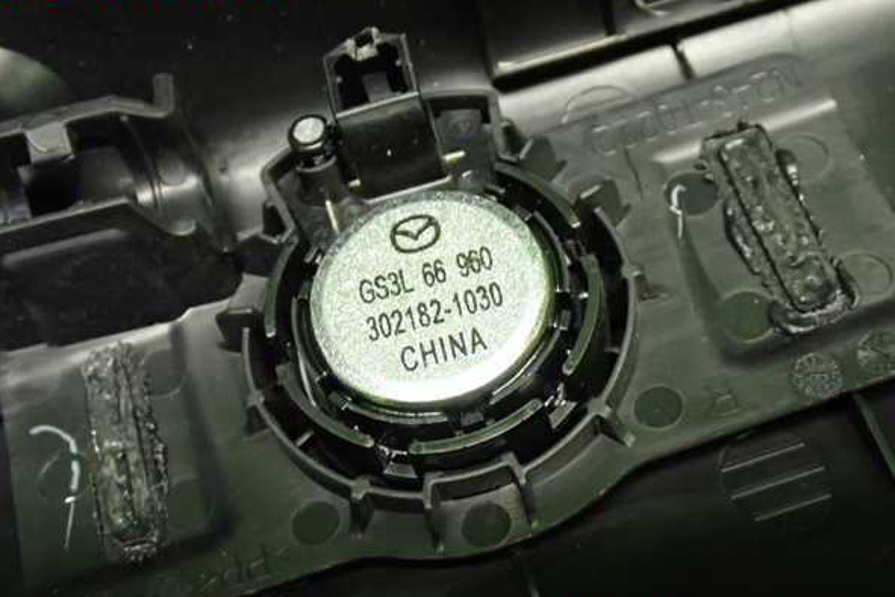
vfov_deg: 23.8
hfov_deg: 35.1
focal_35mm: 57
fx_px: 1417
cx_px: 453
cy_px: 305
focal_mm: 9.65
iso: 800
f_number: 3.3
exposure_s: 1/25
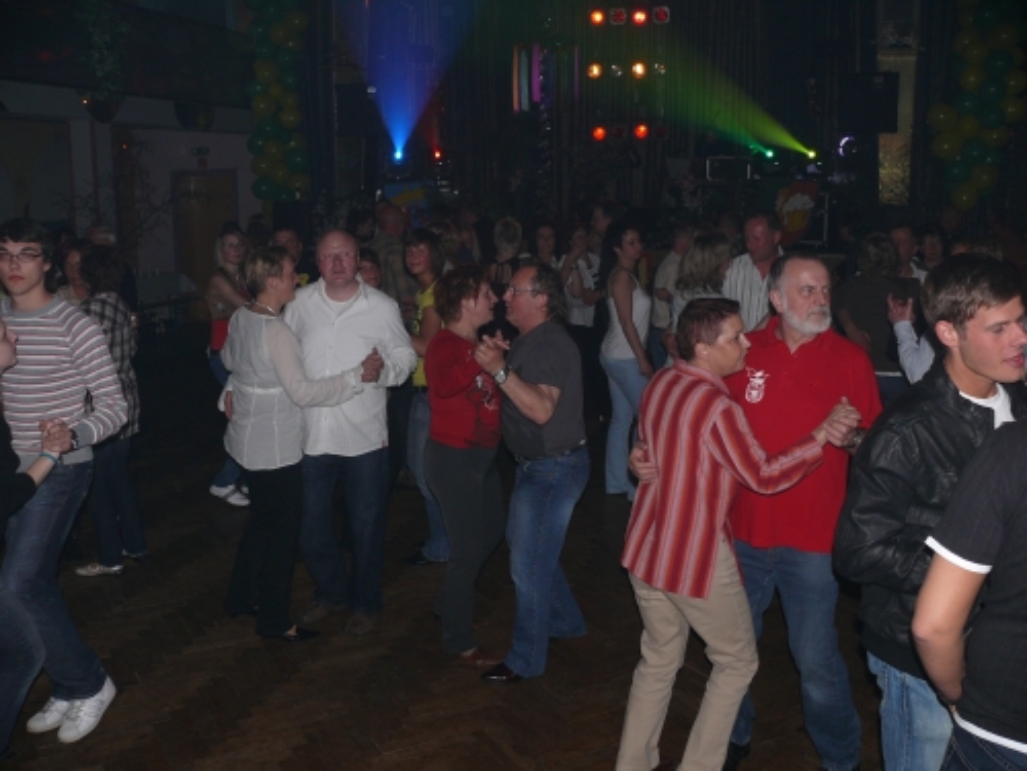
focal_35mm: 35
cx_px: 514
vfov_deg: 40.7
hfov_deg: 52.6
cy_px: 386
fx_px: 1038
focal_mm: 7.4
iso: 100
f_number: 2.8
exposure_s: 1/30
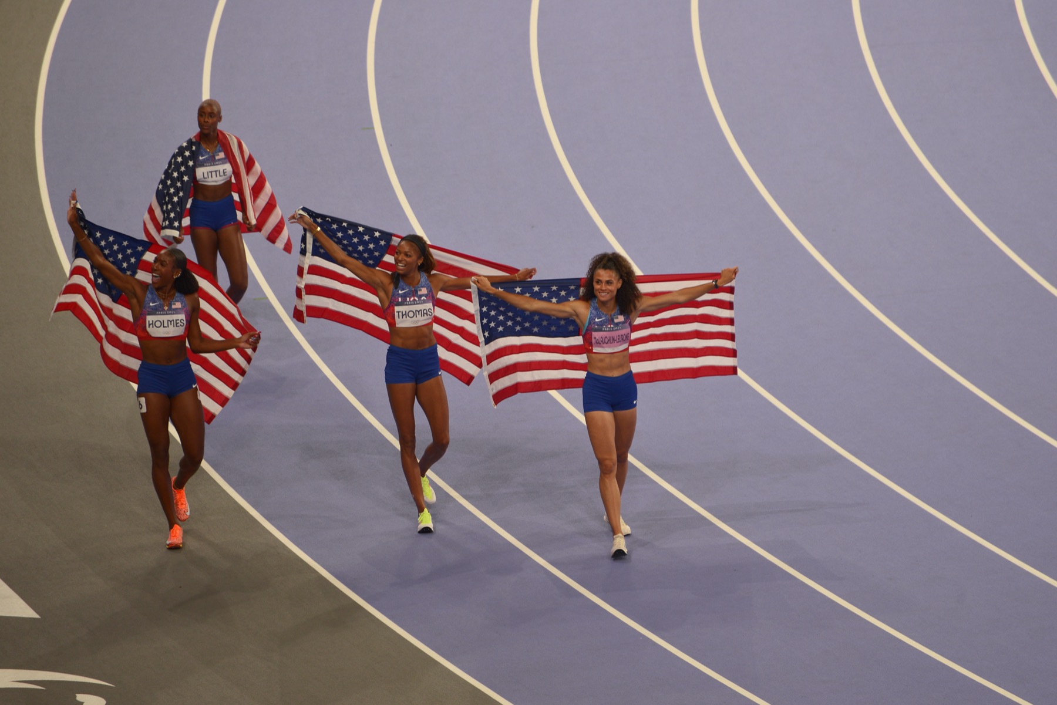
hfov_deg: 6.9
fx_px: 8810
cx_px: 528
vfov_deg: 4.6
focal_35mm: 300
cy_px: 352
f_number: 5.6
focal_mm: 300
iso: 500
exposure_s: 1/320
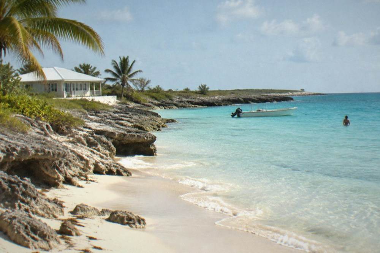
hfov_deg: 48.5
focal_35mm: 40
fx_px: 422
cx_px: 190
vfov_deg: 33.4
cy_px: 126
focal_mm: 40
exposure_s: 1/125
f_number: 11
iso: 100
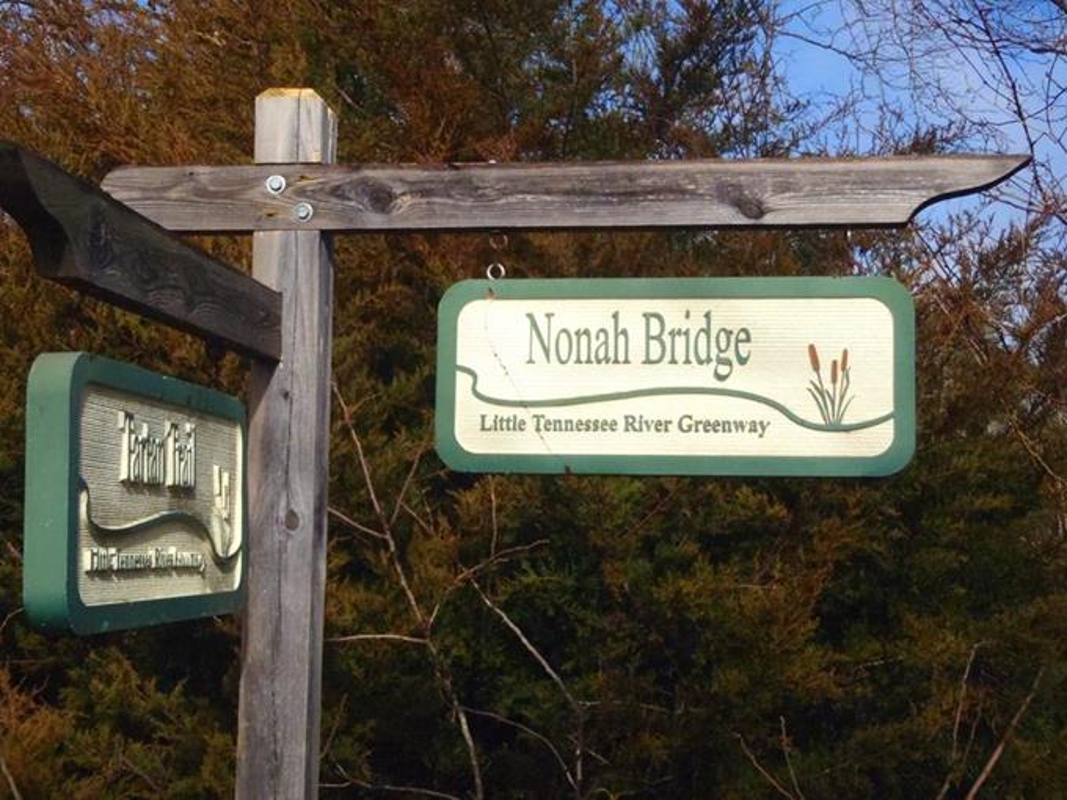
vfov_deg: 26.1
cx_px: 534
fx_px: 1726
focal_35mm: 56
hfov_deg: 34.3
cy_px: 400
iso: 400
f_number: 14
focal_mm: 10
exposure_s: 1/320
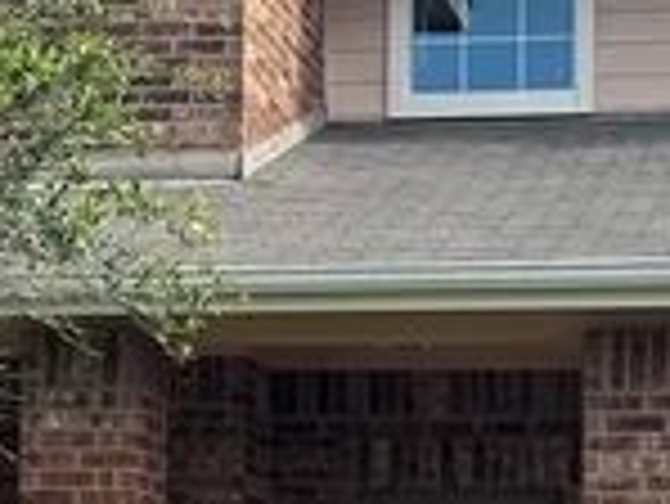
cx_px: 400
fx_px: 3196
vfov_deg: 8.9
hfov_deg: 12.0
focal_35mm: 165
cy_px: 680
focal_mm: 6.76
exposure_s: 1/1597
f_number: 1.78
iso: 80
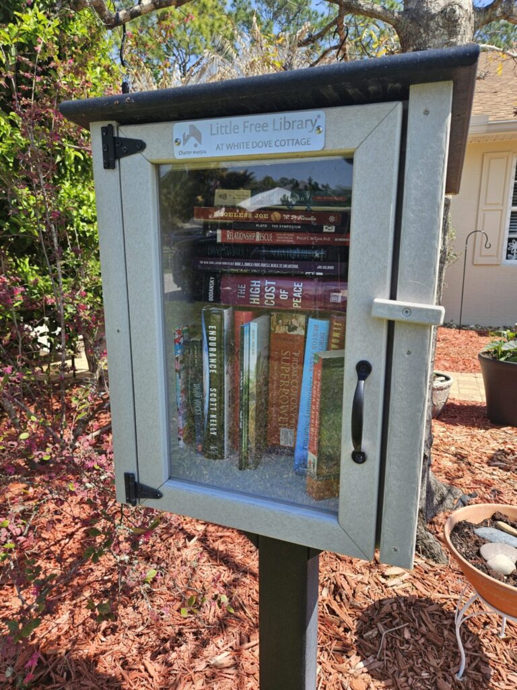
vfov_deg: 73.9
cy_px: 345
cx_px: 258
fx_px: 458
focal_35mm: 23
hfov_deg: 58.9
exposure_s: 1/568
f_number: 1.8
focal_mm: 5.4
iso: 25
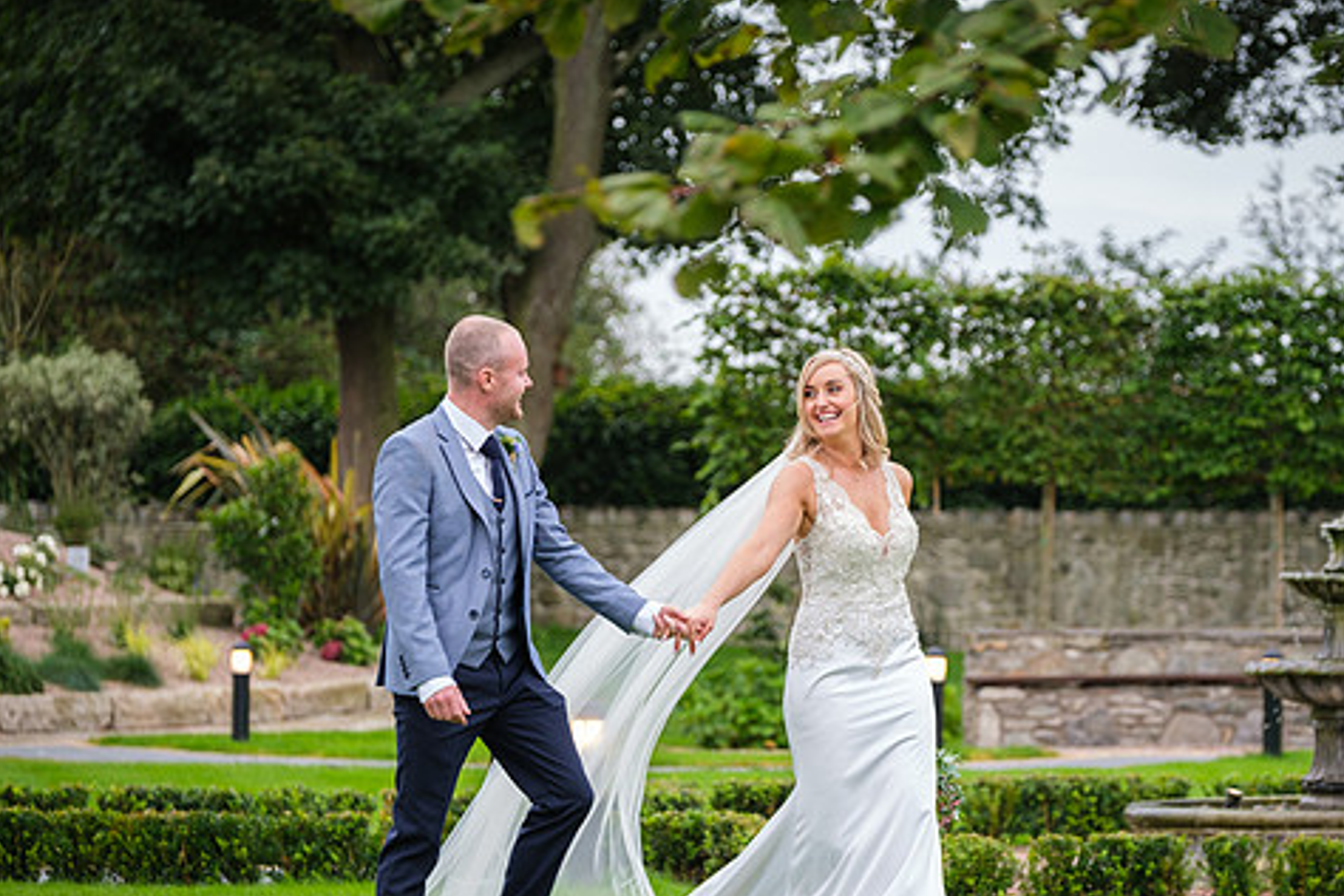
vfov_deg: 8.5
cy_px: 543
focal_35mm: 161
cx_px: 808
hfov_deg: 12.8
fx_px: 6010
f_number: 2.8
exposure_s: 1/250
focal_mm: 87.1
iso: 320
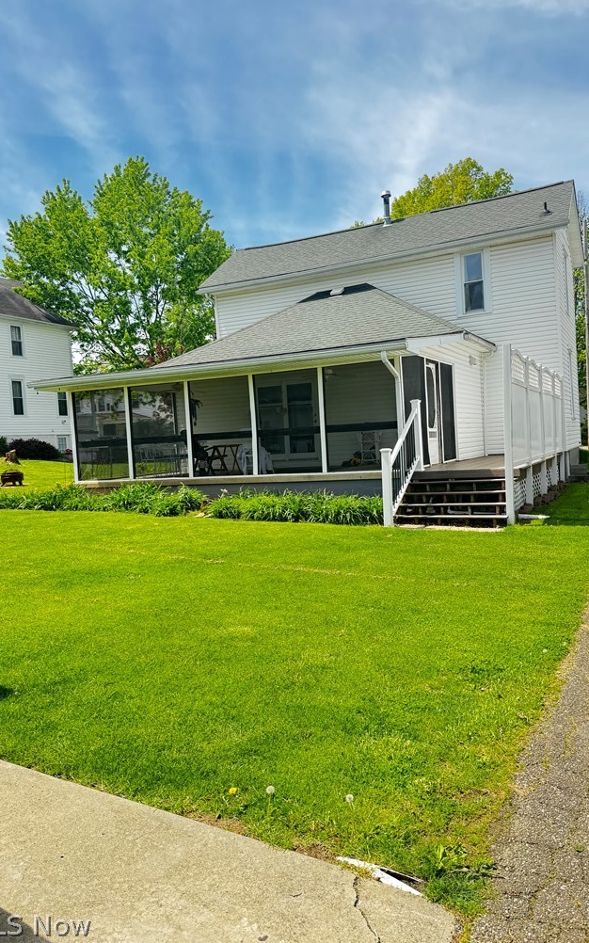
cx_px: 322
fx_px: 668
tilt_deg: -2.3
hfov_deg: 47.5
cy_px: 465
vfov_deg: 70.4
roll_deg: +4.0
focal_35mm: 26
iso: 80
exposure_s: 1/853
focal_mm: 6.76
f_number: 1.78
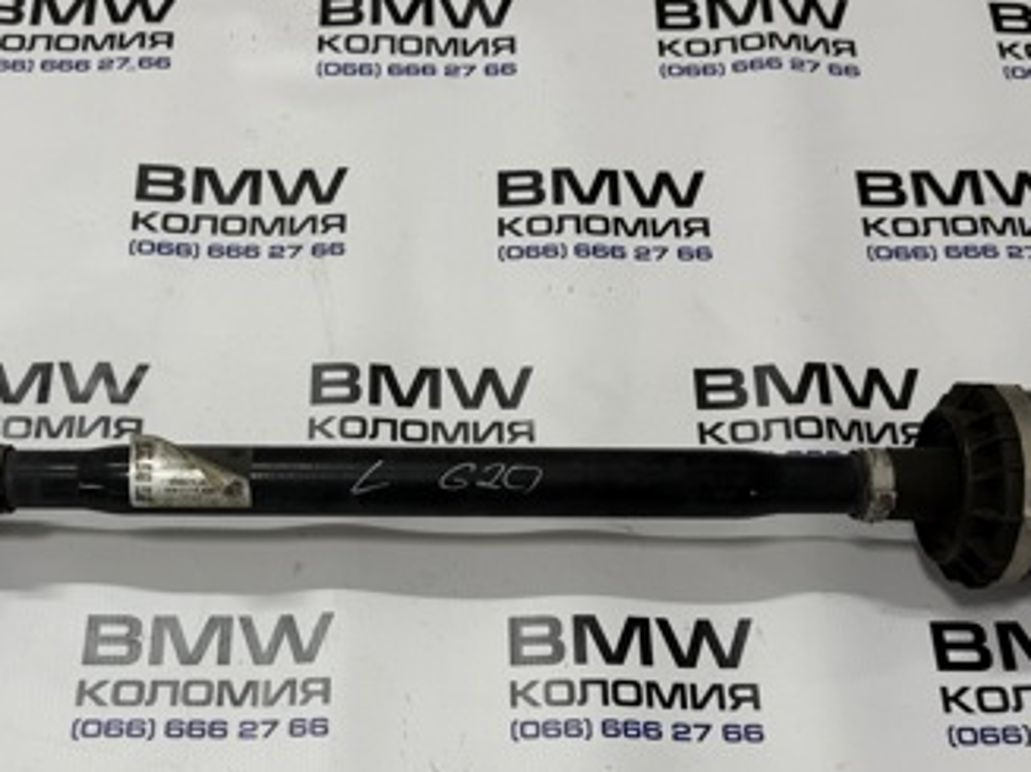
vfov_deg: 30.7
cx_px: 422
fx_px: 1399
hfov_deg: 40.3
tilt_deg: -62.3
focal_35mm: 47
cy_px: 507
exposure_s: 1/50
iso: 125
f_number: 1.78
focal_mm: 6.76
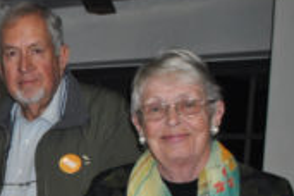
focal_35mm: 91
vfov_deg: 14.7
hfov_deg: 19.7
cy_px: 216
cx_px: -134
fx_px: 743
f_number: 3.8
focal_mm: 20
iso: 800
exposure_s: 1/60
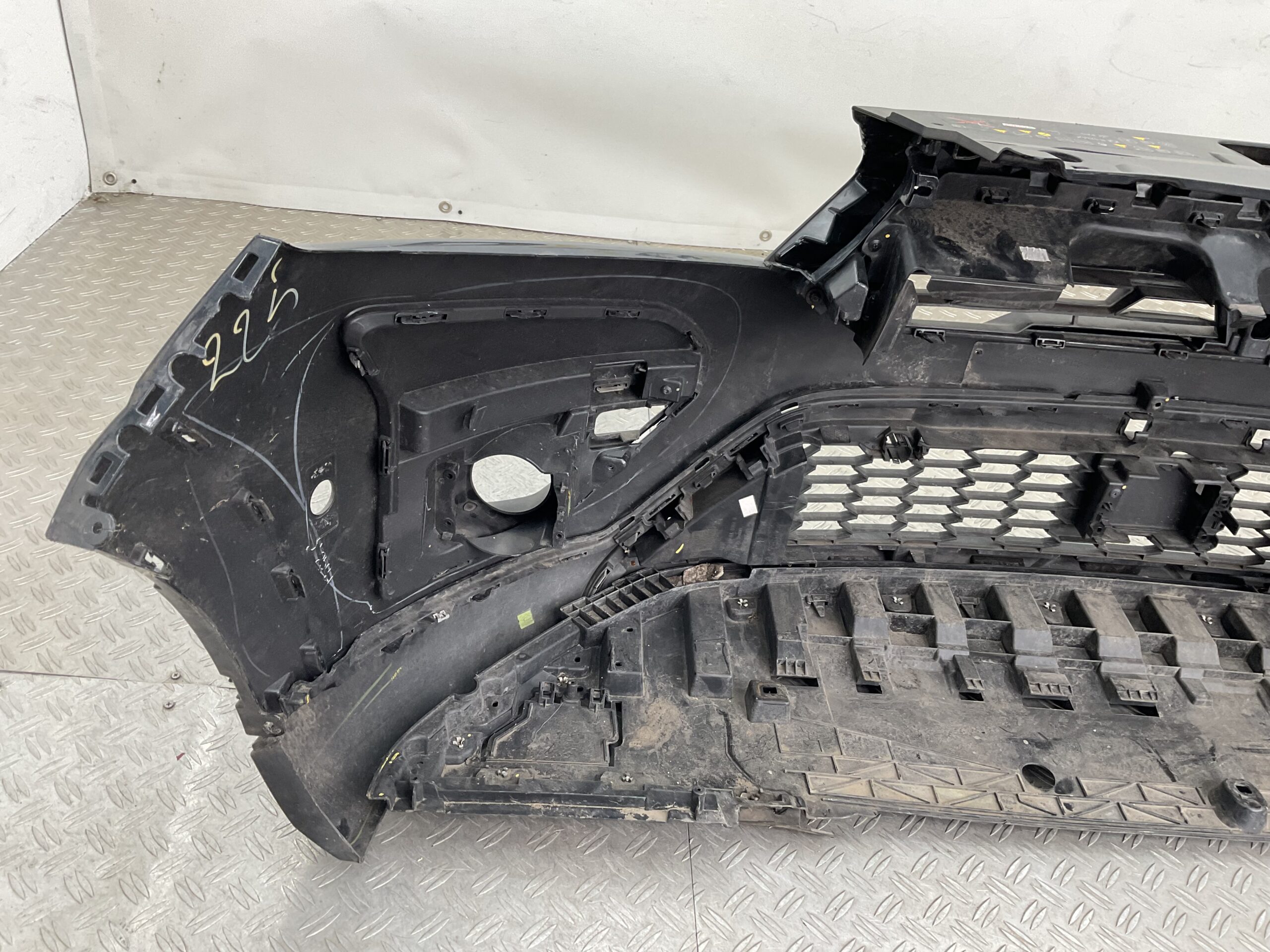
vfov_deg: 48.2
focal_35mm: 29
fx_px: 1064
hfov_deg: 61.7
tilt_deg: -35.2
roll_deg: -11.6
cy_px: 476
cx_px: 635
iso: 50
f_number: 1.8
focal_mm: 3
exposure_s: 1/100
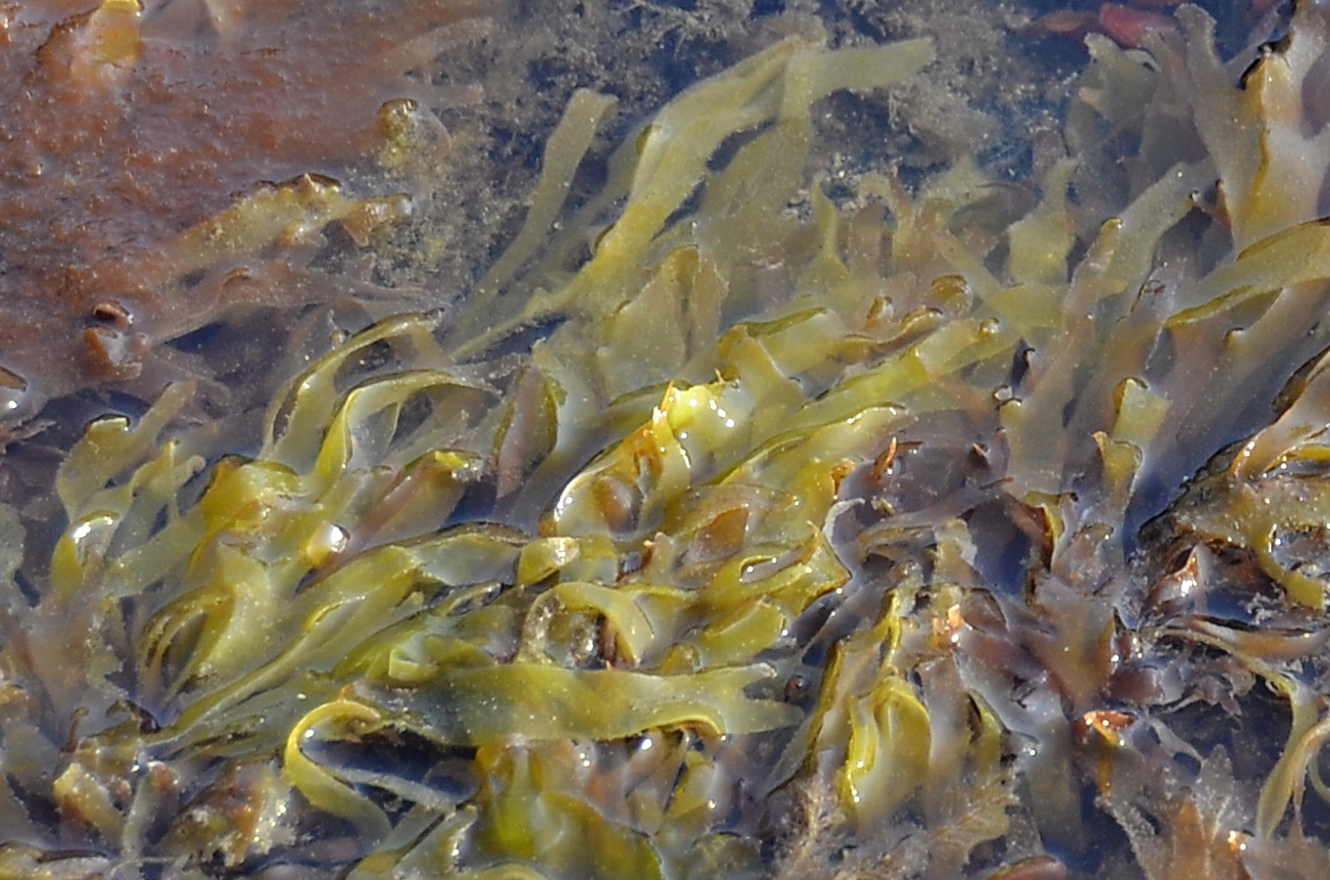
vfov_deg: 7.0
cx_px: 1585
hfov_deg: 10.4
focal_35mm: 196
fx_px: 7225
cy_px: 505
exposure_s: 1/125
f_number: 5.6
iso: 280
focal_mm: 36
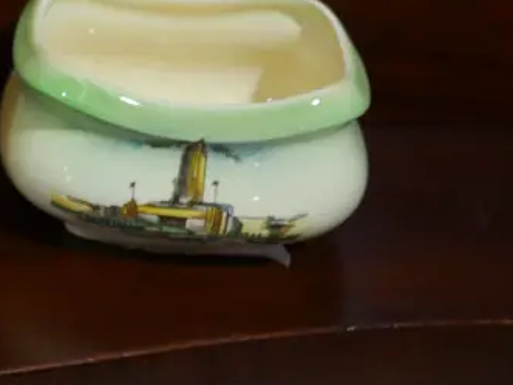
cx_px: -216
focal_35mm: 111
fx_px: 1645
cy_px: 35
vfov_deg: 13.2
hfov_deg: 16.4
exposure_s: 1/60
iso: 320
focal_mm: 18
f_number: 4
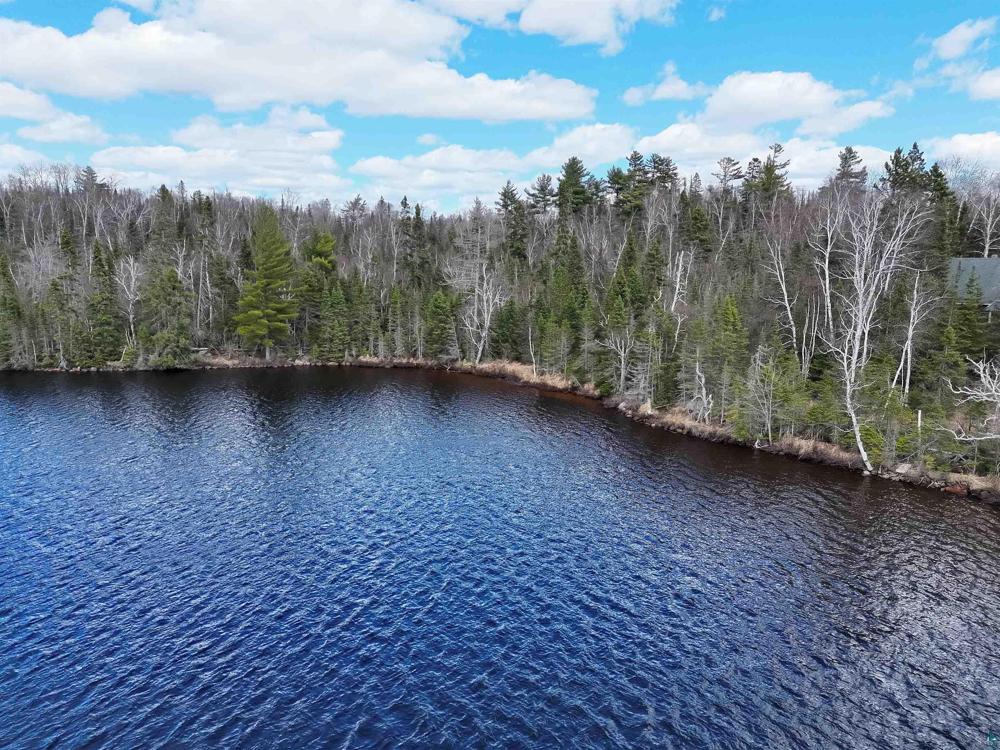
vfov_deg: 56.8
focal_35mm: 24
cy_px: 375
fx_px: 693
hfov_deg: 71.6
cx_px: 500
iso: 330
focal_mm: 6.72
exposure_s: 1/3200
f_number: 1.7
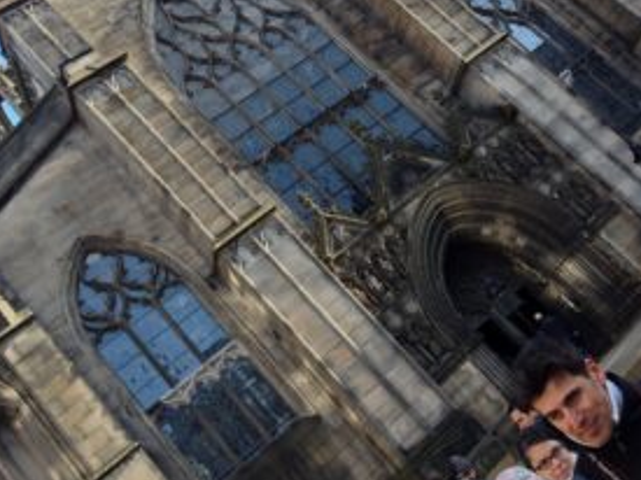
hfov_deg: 37.5
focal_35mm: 51
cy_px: 140
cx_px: 331
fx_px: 944
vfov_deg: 28.3
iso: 50
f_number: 2.4
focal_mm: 4.28
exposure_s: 1/257
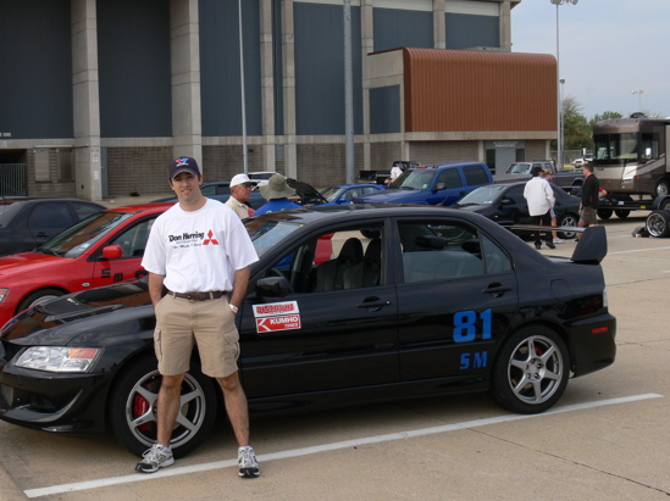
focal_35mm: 49
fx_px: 948
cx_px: 295
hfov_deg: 38.9
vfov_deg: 29.6
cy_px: 217
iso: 80
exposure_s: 1/125
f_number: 5.6
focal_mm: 8.9
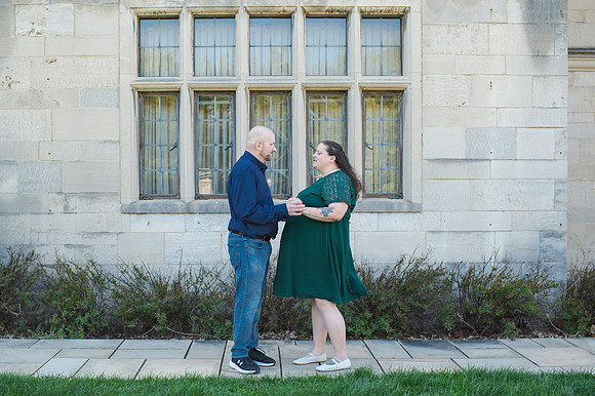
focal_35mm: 41
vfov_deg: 32.7
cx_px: 269
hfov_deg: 47.5
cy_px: 217
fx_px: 675
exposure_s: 1/320
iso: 200
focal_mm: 35
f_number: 3.2
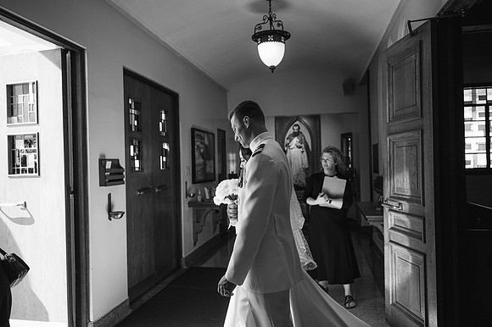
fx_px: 385
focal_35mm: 28
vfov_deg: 46.1
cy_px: 164
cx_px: 246
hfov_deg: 65.2
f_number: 2.8
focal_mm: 28
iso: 1000
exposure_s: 1/1600
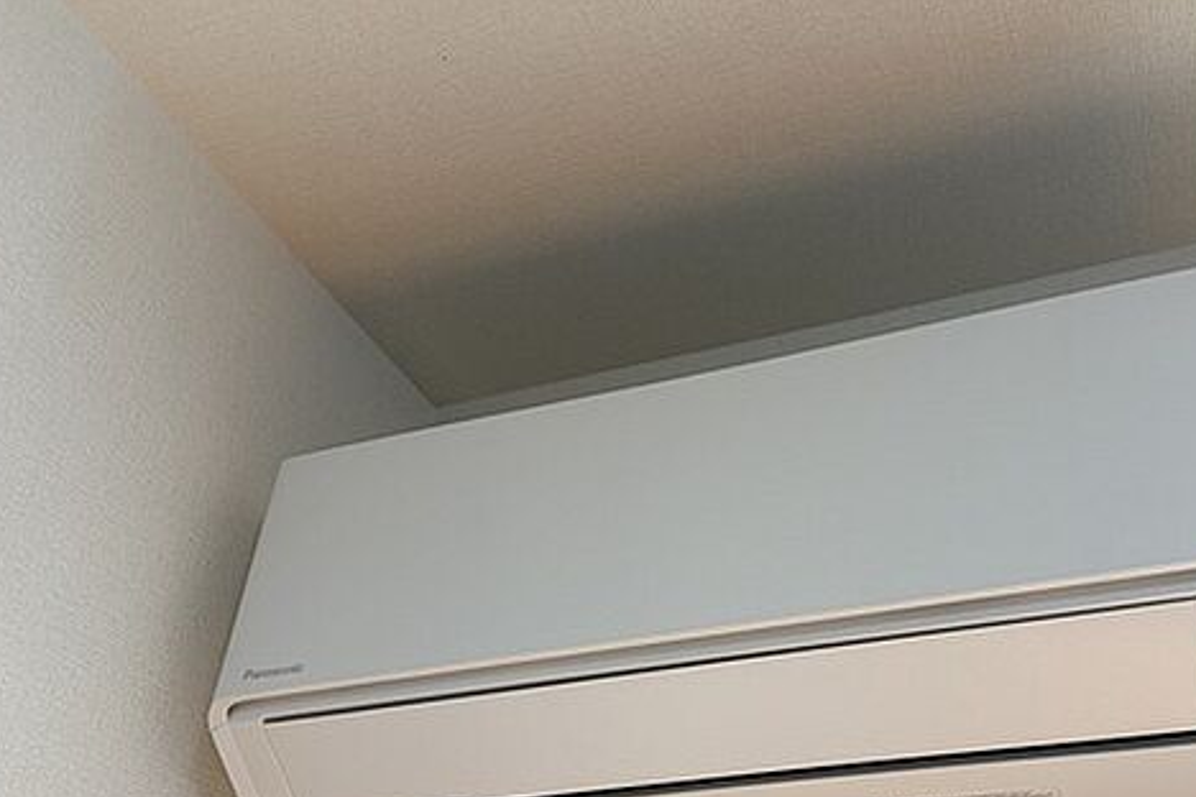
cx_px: 782
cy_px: 605
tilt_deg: +30.6
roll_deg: -1.3
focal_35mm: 37
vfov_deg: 35.1
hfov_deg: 51.1
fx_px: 1229
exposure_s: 1/120
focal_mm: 5.96
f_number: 1.6
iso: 80
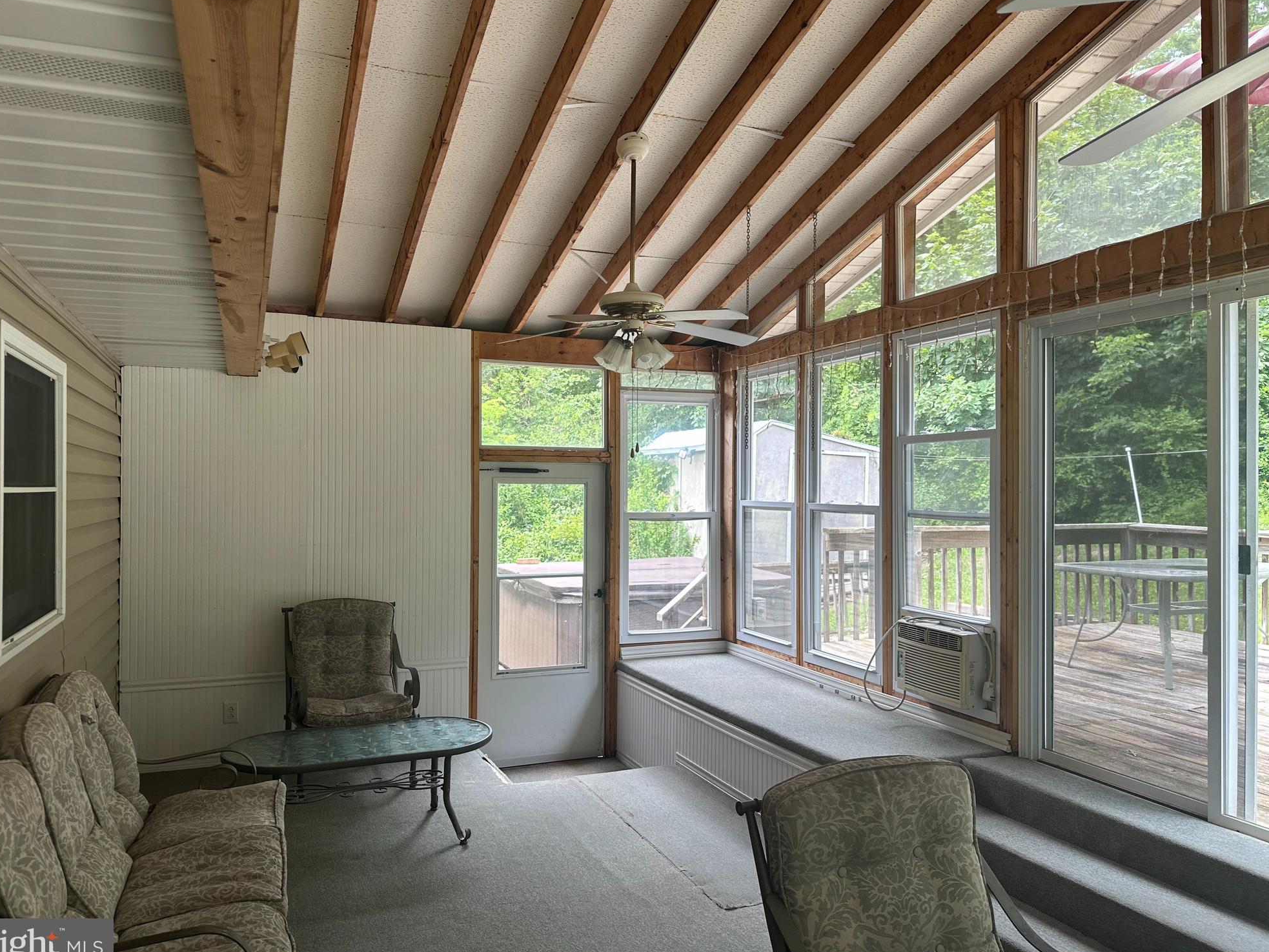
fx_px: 917
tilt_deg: +1.0
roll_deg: -0.4
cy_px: 476
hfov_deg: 69.4
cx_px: 613
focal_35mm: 25
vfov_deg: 54.9
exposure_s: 1/121
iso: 64
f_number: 1.78
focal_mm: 6.86
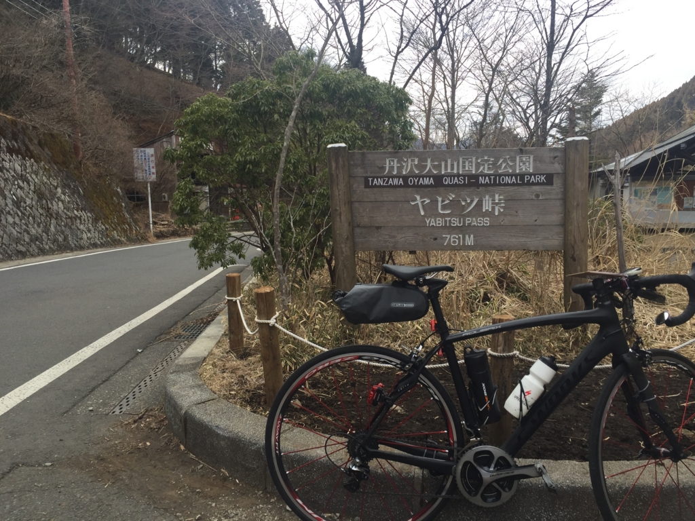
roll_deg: +1.5
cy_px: 260
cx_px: 348
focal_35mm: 29
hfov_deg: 61.7
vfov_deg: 48.2
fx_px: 582
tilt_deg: -6.6
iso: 32
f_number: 2.2
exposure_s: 1/359
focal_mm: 4.15
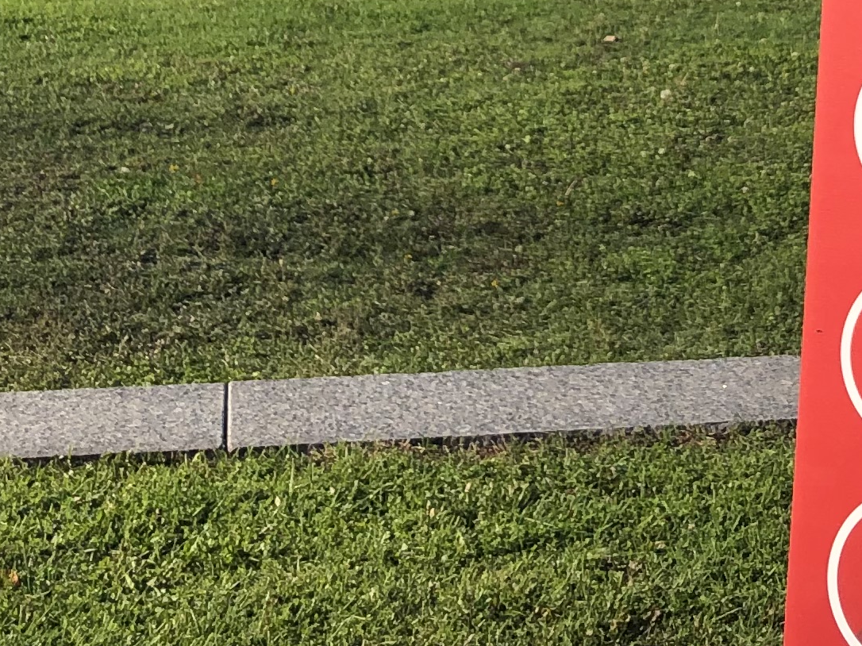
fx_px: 2589
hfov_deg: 18.8
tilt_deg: -3.3
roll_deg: -0.3
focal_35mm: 104
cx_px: 668
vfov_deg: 13.5
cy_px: -294
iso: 20
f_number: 1.8
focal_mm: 3.99
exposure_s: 1/1715
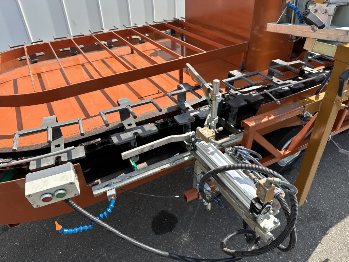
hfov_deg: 71.6
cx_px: 174
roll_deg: +1.3
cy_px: 131
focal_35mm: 24
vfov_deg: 56.8
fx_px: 242
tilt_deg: -32.2
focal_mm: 6.86
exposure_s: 1/1374
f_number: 1.78
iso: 80
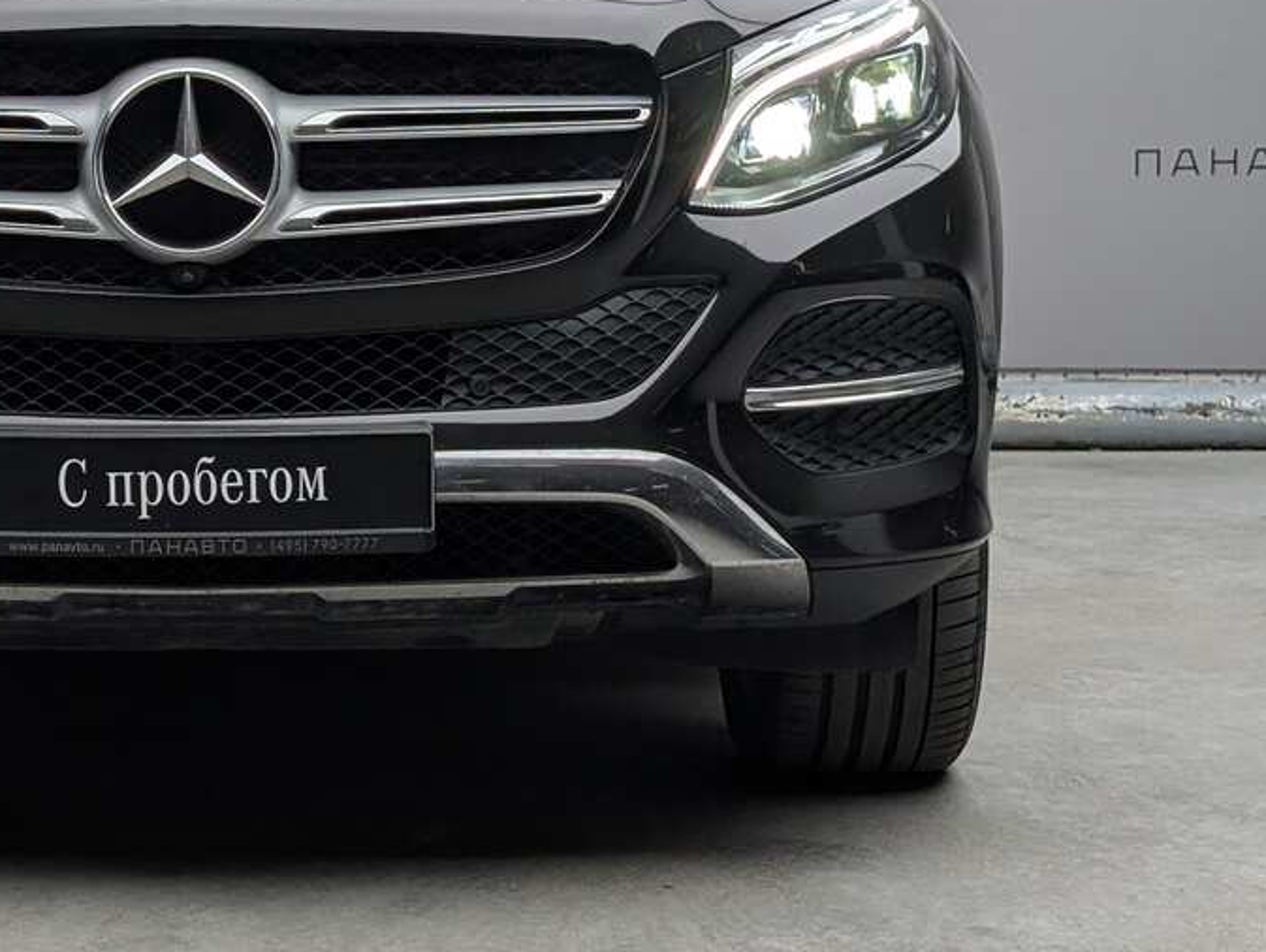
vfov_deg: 14.4
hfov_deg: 19.0
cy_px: 182
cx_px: 182
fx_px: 3734
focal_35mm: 102
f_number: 1.68
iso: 32
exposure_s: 1/301
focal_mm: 6.9
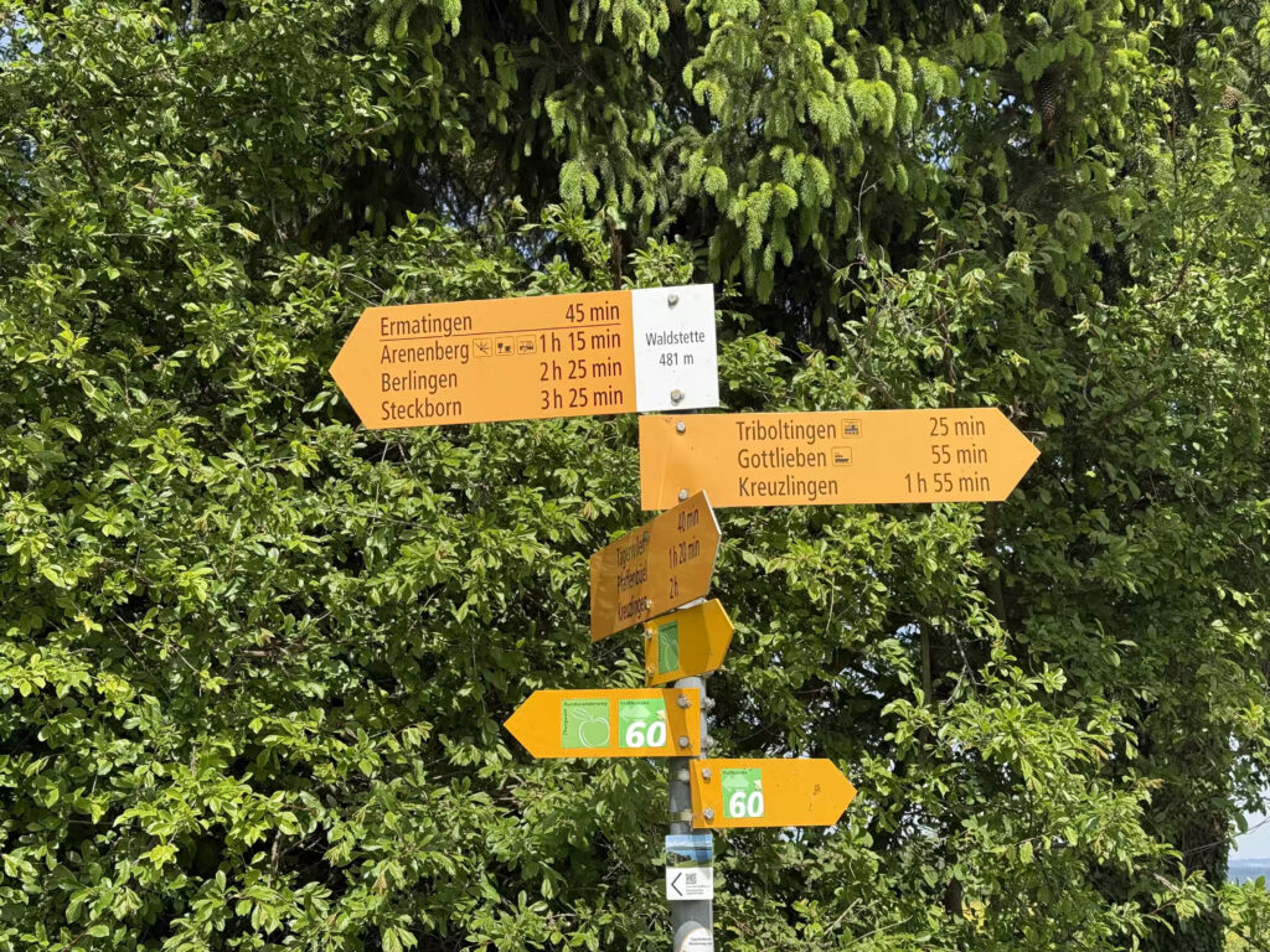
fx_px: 1761
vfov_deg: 30.3
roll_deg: -0.1
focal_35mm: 48
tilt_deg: +13.6
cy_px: 476
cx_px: 635
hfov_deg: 39.7
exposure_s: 1/3096
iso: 64
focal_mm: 6.76
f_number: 1.78
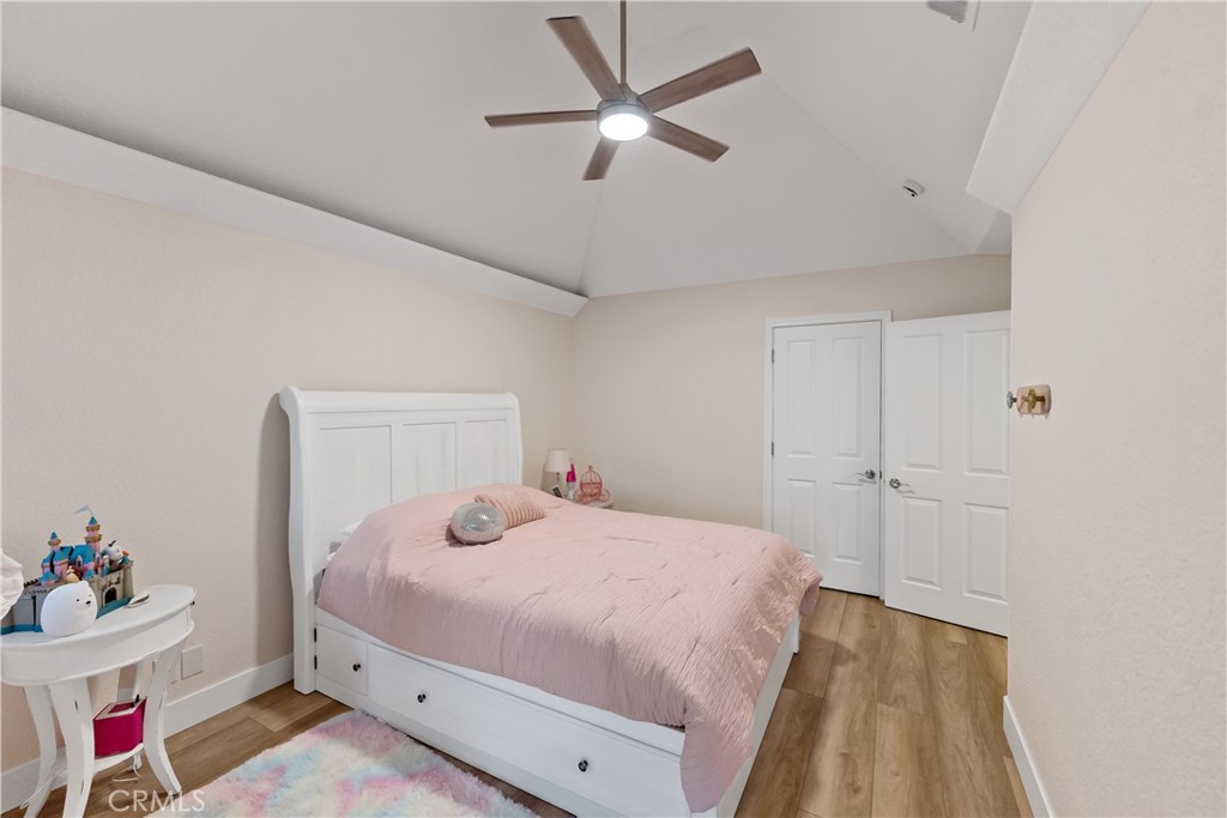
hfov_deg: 104.2
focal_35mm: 14
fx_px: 477
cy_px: 409
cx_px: 614
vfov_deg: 81.2
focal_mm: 14
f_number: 2.8
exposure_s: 1/160
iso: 1250
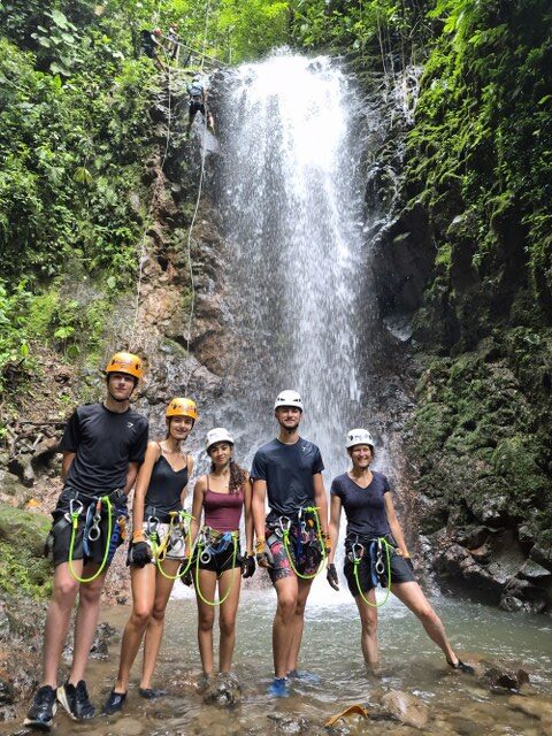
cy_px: 368
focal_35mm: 23
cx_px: 276
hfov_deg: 58.9
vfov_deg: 73.9
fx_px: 489
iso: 500
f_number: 1.8
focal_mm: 5.4
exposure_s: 1/120
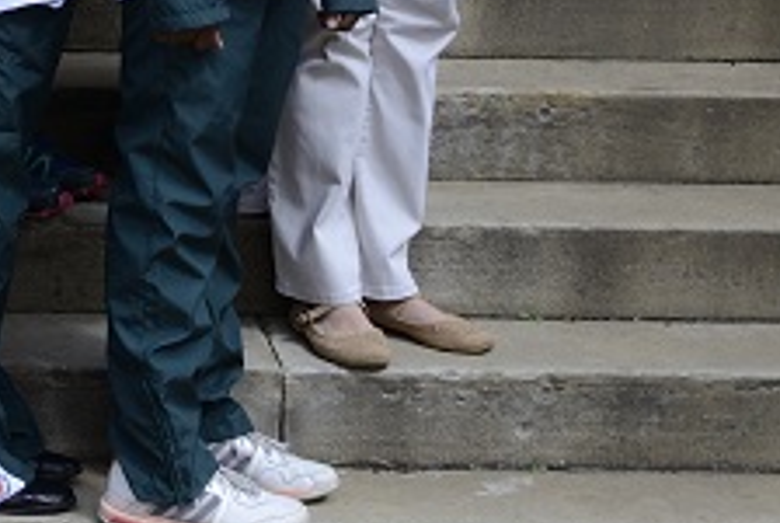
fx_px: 3016
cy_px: -228
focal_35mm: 139
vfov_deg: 9.6
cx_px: -129
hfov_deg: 14.3
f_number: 10
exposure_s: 1/80
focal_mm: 26
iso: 100
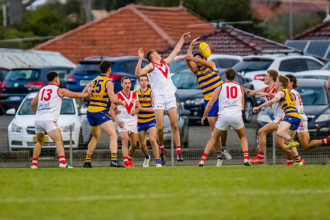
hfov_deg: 2.9
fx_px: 6475
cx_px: 146
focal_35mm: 706
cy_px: 94
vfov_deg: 1.9
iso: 10000
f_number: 4
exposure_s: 1/1600
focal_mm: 420
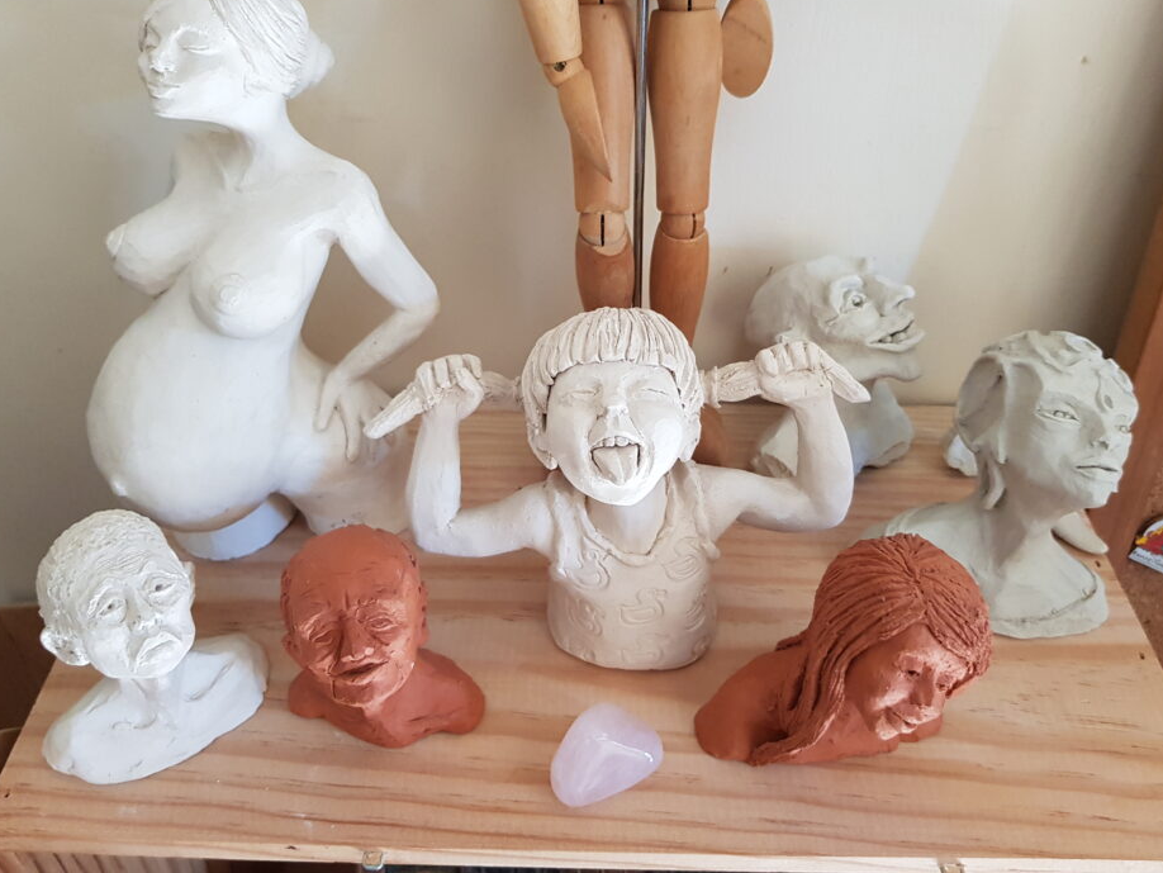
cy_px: 397
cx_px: 574
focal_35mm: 29
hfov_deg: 61.6
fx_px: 975
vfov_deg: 48.2
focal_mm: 4.2
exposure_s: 1/33
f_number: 1.7
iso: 200
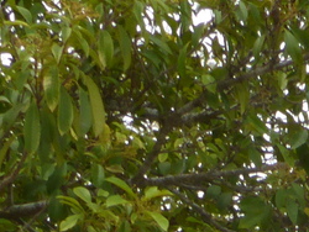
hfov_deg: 13.7
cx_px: 415
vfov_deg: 9.0
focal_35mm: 138
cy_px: 657
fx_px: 1233
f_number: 6.3
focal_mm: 4.3
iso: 100
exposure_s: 1/125
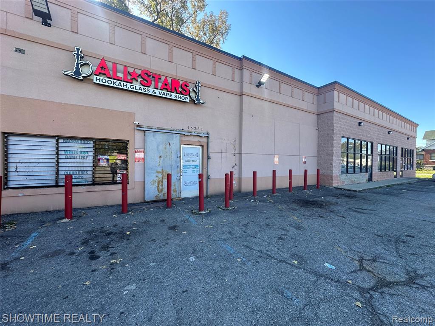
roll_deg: -1.7
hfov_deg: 102.1
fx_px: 176
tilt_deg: +0.1
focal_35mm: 14
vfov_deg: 85.7
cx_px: 218
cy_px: 163
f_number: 2.2
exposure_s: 1/296
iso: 40
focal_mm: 2.22
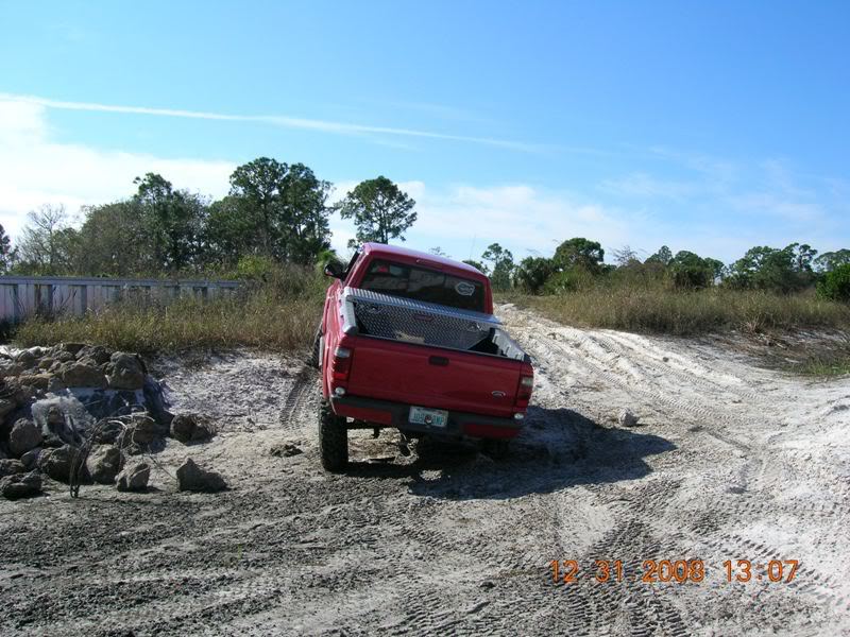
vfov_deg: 41.8
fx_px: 835
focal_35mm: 34
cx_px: 425
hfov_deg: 54.0
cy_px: 318
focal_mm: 5.7
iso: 50
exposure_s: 1/465
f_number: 4.9
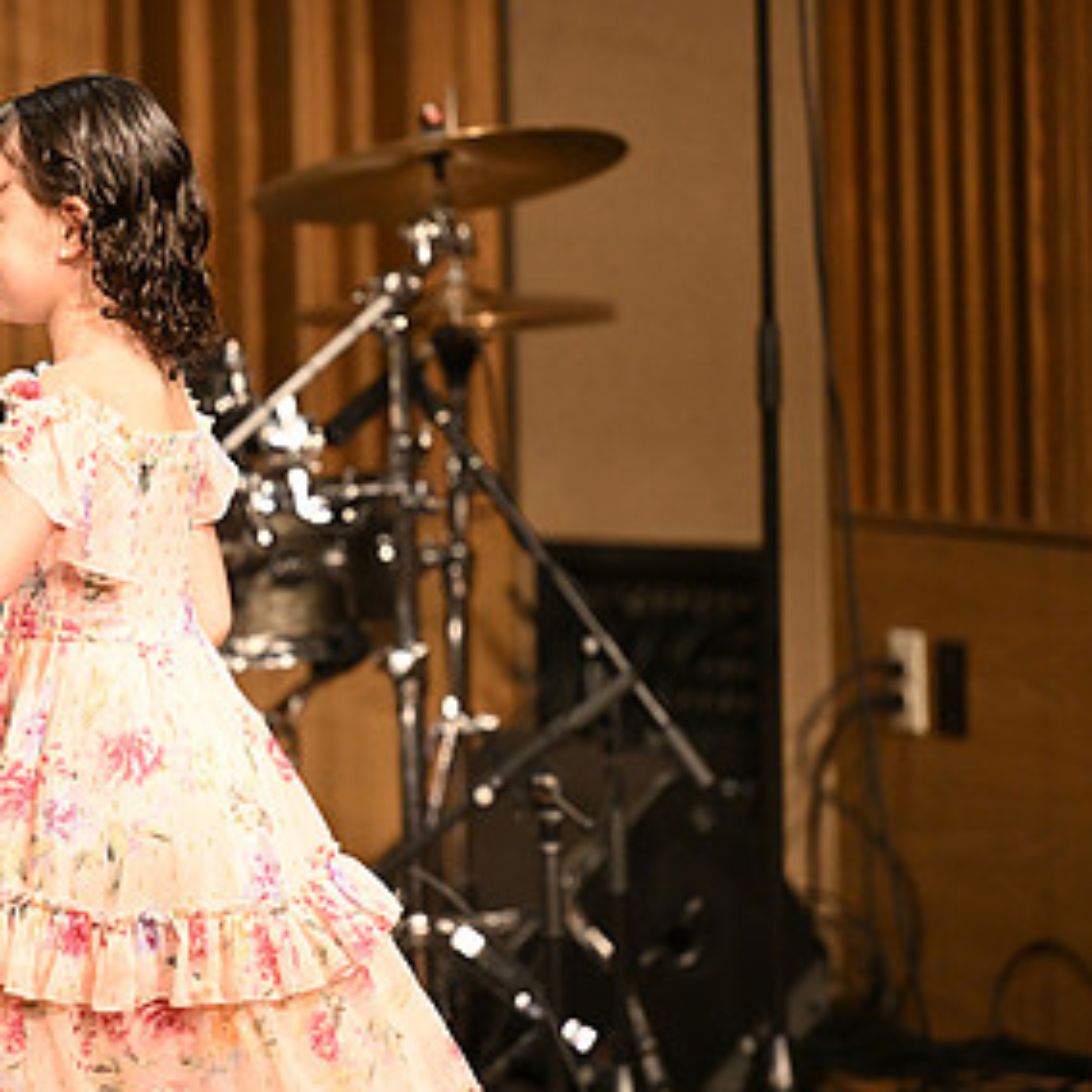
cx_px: 350
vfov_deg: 5.9
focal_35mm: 295
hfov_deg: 5.9
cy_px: 494
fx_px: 10529
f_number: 2.8
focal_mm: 170
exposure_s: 1/400
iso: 3200
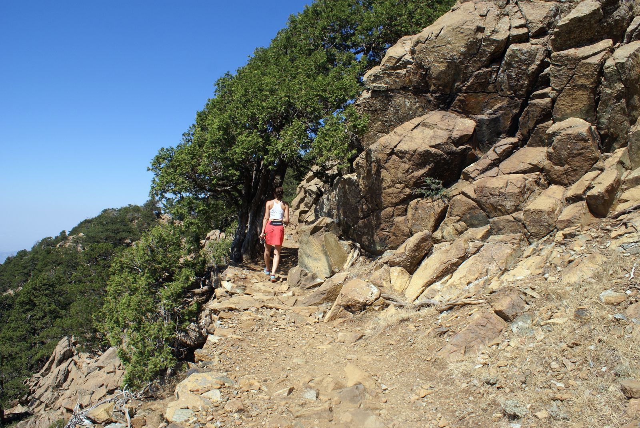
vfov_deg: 48.0
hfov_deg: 67.3
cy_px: 214
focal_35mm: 27
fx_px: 481
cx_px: 320
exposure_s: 1/160
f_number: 10
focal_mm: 18
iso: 100
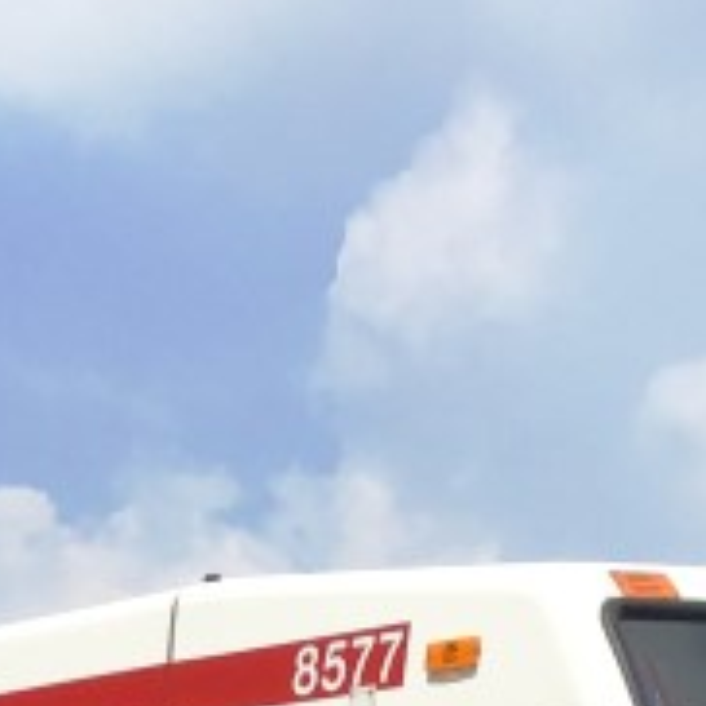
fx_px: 3553
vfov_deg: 10.3
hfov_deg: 11.3
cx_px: 225
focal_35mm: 154
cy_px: 1474
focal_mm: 3.3
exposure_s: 1/1733
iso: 25
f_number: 2.4
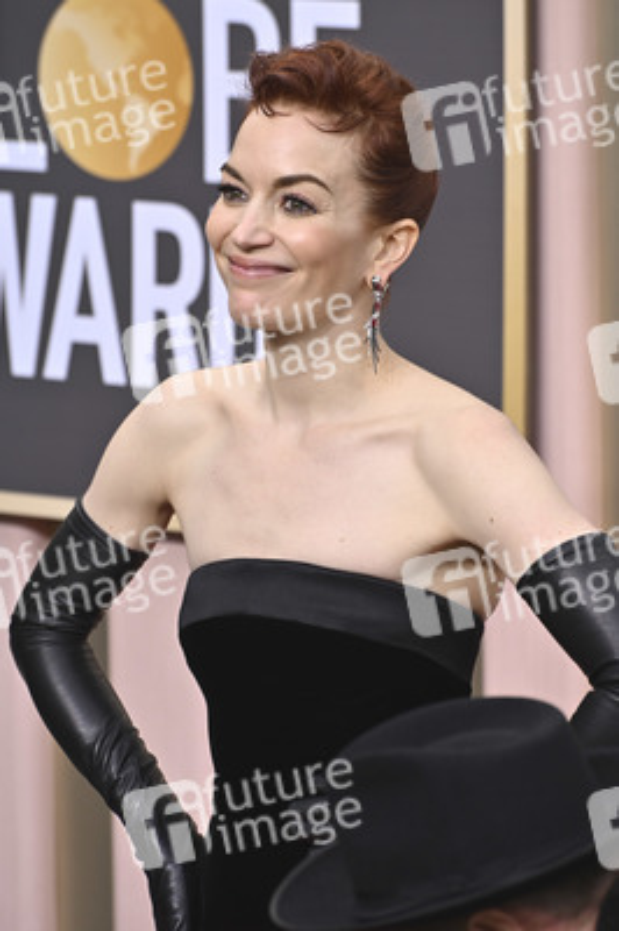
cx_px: 310
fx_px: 5684
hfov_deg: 6.2
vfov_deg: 9.4
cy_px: 466
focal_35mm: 220
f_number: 8
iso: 800
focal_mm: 220
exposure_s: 1/640
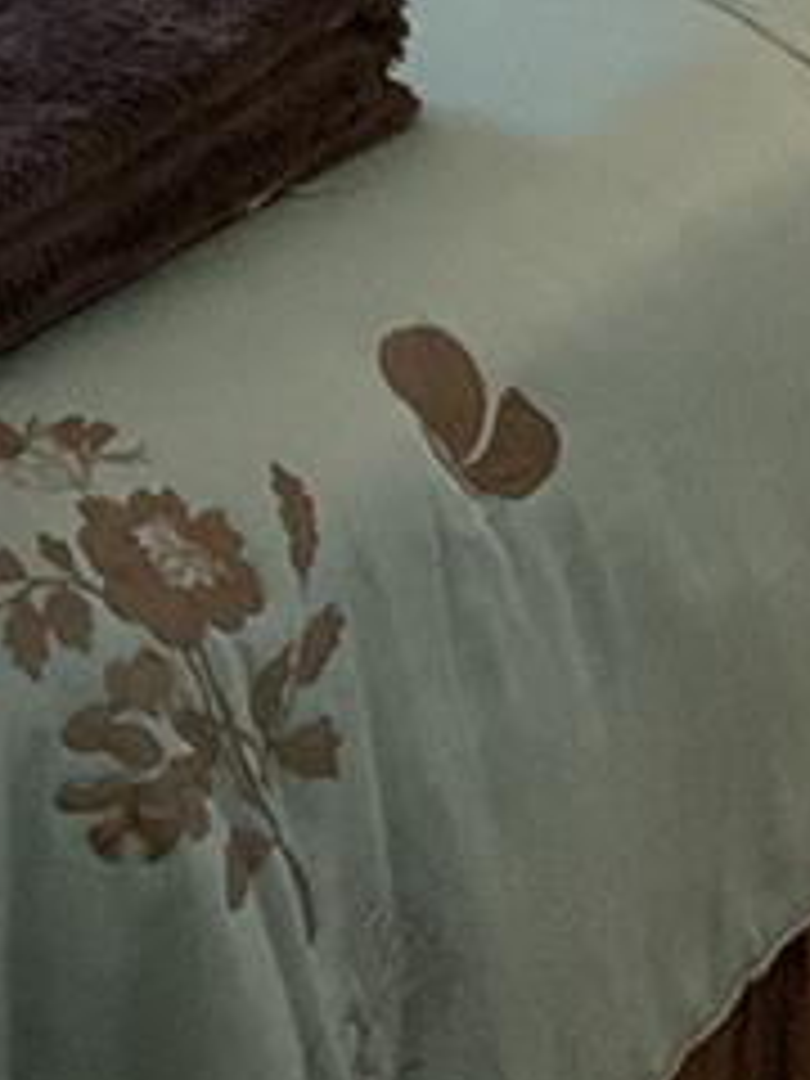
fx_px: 4524
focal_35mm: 145
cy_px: -1125
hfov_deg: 9.6
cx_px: -788
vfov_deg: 12.0
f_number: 1.8
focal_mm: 3
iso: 100
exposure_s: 1/60
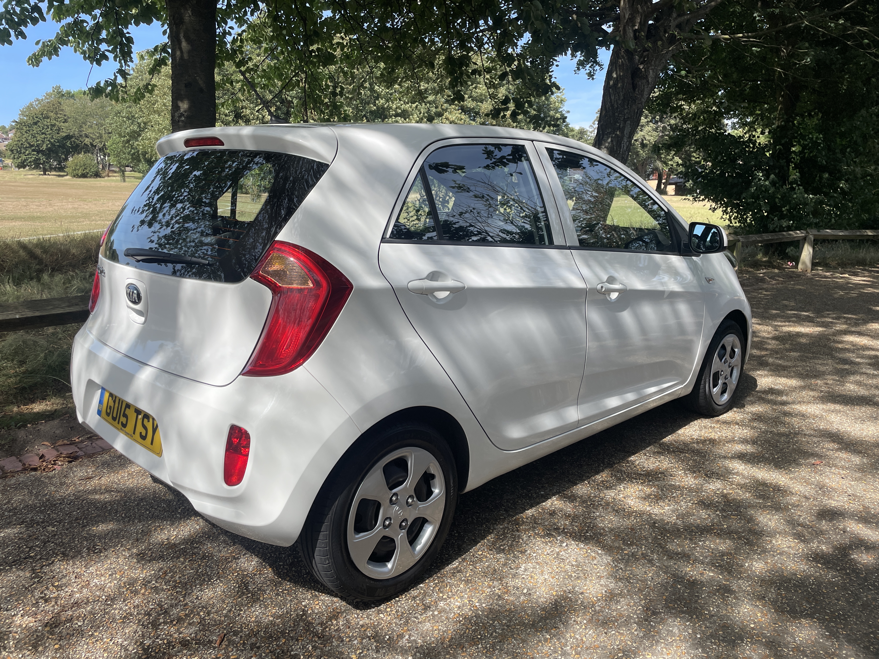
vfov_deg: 53.1
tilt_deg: -9.3
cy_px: 330
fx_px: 660
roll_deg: +1.2
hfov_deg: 67.3
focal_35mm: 26
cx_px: 440
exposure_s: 1/1416
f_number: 1.6
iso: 32
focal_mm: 4.2
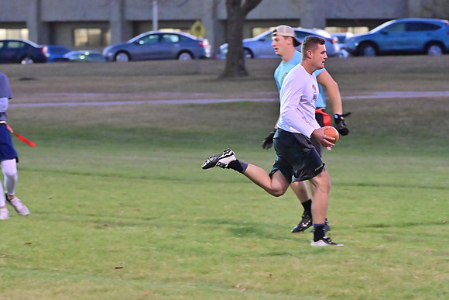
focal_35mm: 195
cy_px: 150
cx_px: 224
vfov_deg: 7.0
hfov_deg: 10.5
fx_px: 2433
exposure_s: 1/400
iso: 6400
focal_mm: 130
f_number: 4
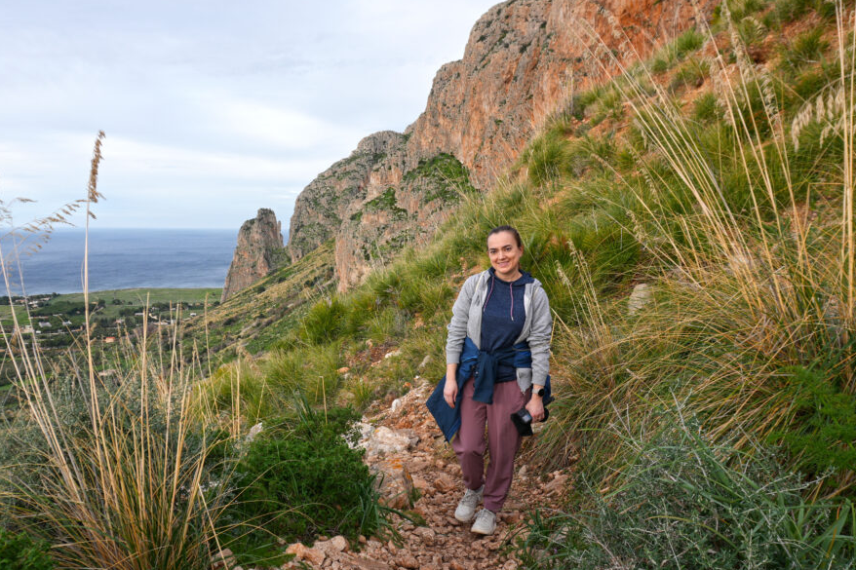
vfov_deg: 46.4
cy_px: 305
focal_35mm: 28
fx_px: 666
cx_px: 371
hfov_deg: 65.2
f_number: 6.3
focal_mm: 16
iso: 100
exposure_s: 1/100
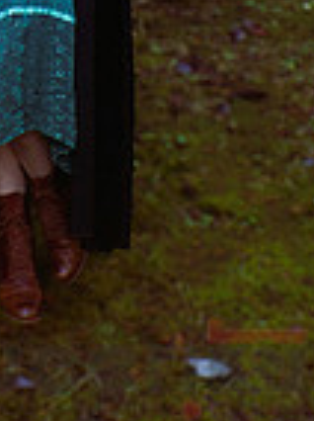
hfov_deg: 13.0
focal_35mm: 110
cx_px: -77
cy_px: -199
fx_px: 1334
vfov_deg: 16.4
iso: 400
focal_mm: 24
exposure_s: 1/80
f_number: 5.6
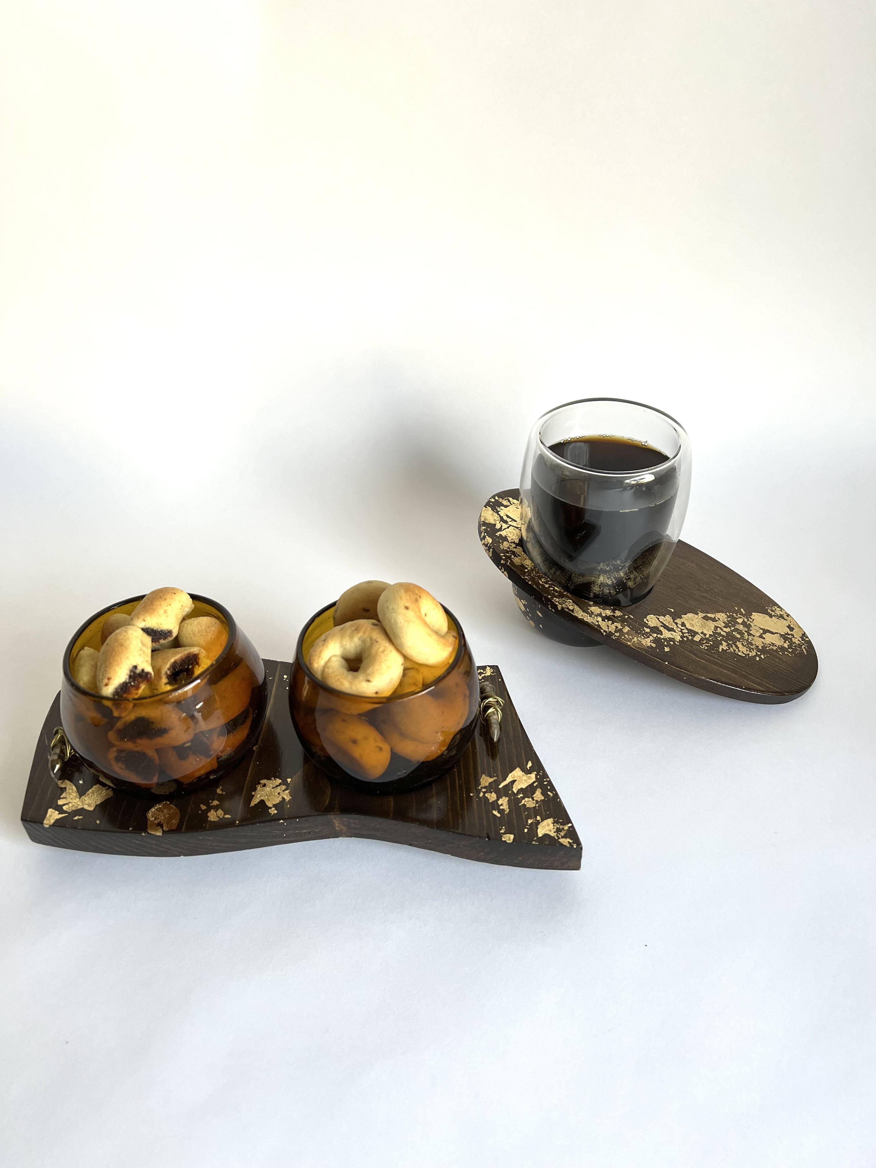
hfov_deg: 53.1
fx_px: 877
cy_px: 584
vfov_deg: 67.3
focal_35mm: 26
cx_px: 438
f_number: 1.5
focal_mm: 5.7
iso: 80
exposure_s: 1/121
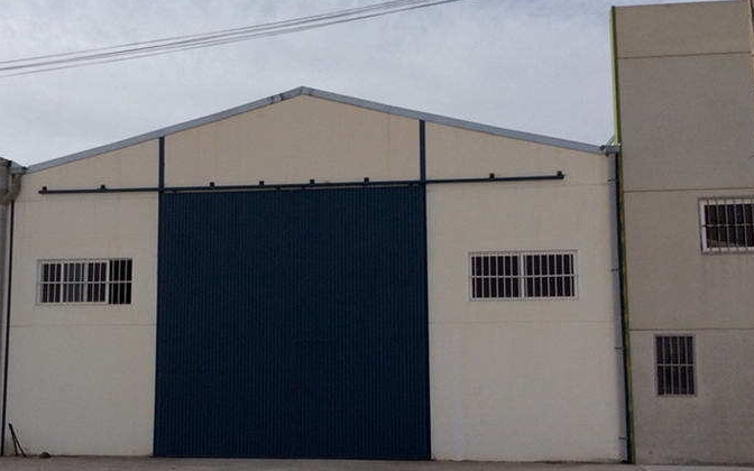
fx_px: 863
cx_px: 302
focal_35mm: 42
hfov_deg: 46.9
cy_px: 283
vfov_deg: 30.5
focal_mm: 3.3
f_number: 2.4
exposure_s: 1/3012
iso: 32
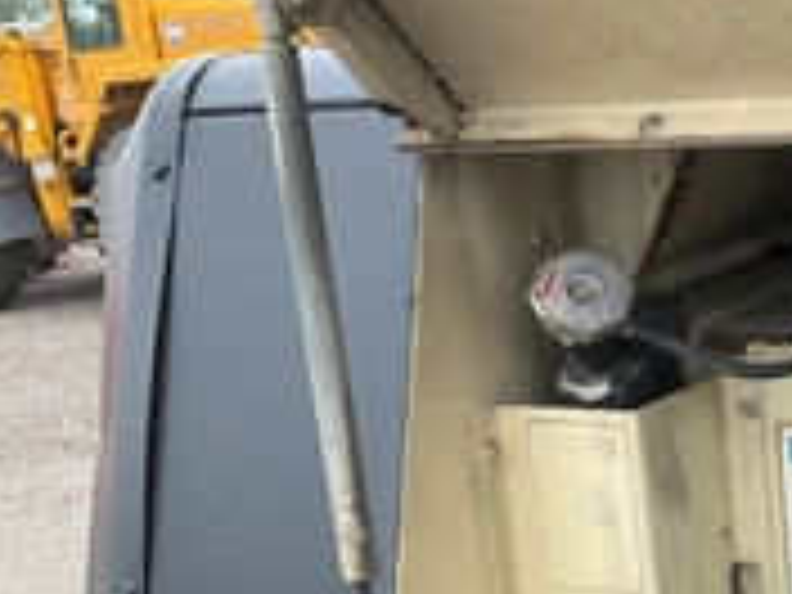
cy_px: 554
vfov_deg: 21.7
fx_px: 1510
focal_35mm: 66
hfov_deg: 27.4
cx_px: 819
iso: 25
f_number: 1.8
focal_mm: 3
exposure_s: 1/353
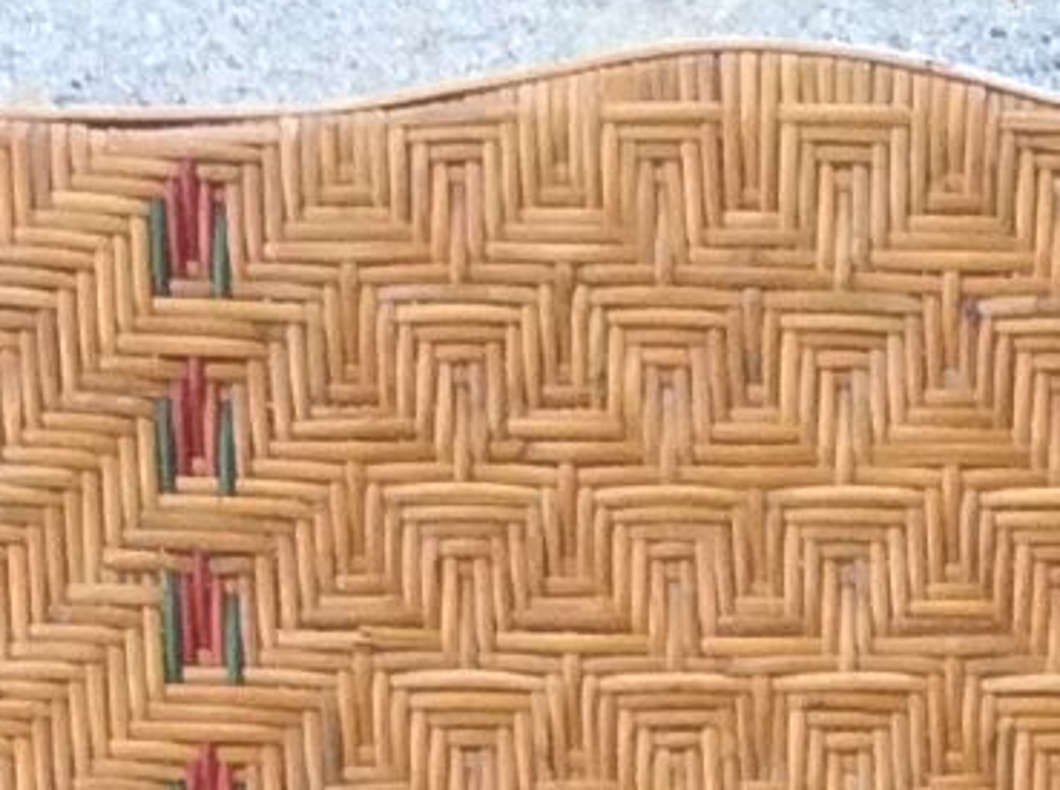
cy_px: 2629
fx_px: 6874
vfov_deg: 6.0
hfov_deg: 8.8
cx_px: 1037
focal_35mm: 225
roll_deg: -1.5
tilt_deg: -32.7
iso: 40
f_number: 2.4
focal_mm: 3.3
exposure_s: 1/100
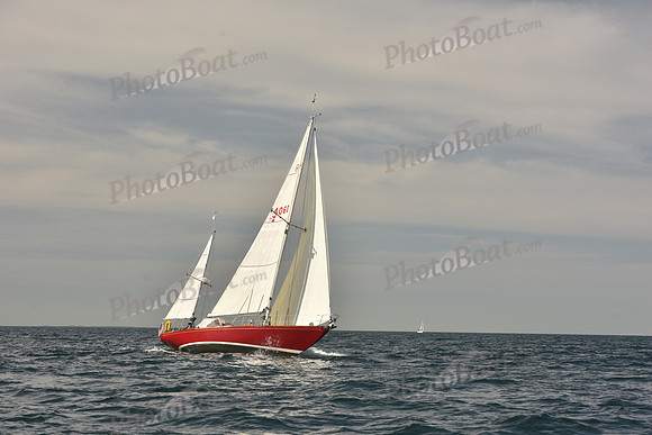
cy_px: 218
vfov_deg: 15.9
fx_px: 1558
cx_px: 326
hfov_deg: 23.6
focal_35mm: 86
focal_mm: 86
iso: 250
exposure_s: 1/640
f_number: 8
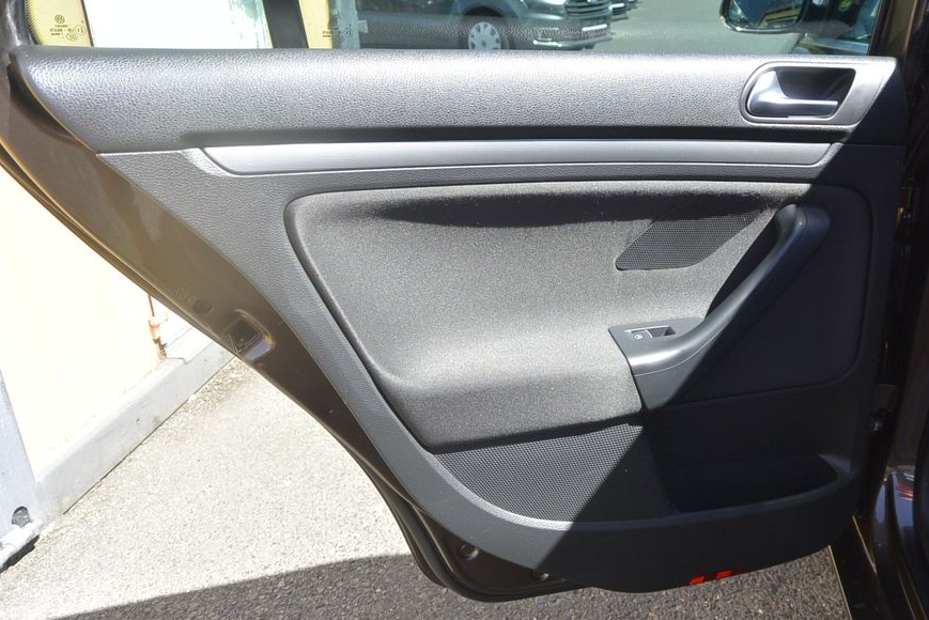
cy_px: 346
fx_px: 852
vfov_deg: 39.9
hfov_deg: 56.9
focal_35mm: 33
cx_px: 537
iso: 160
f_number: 3.5
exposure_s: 1/400
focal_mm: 10.7
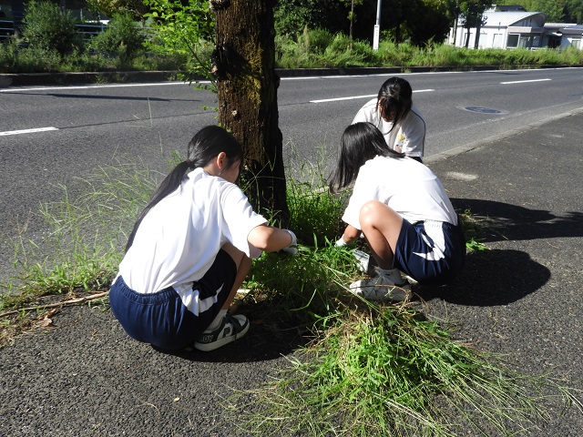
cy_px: 218
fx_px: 556
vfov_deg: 42.9
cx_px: 292
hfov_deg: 55.4
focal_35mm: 33
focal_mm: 5.9
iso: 100
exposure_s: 1/800
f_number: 3.6
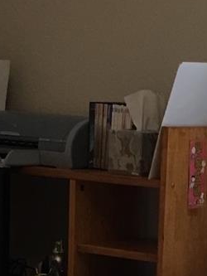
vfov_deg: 11.0
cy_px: 394
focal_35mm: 174
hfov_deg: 8.5
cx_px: 215
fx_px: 1386
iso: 40
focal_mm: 4.15
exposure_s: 1/15
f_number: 2.2
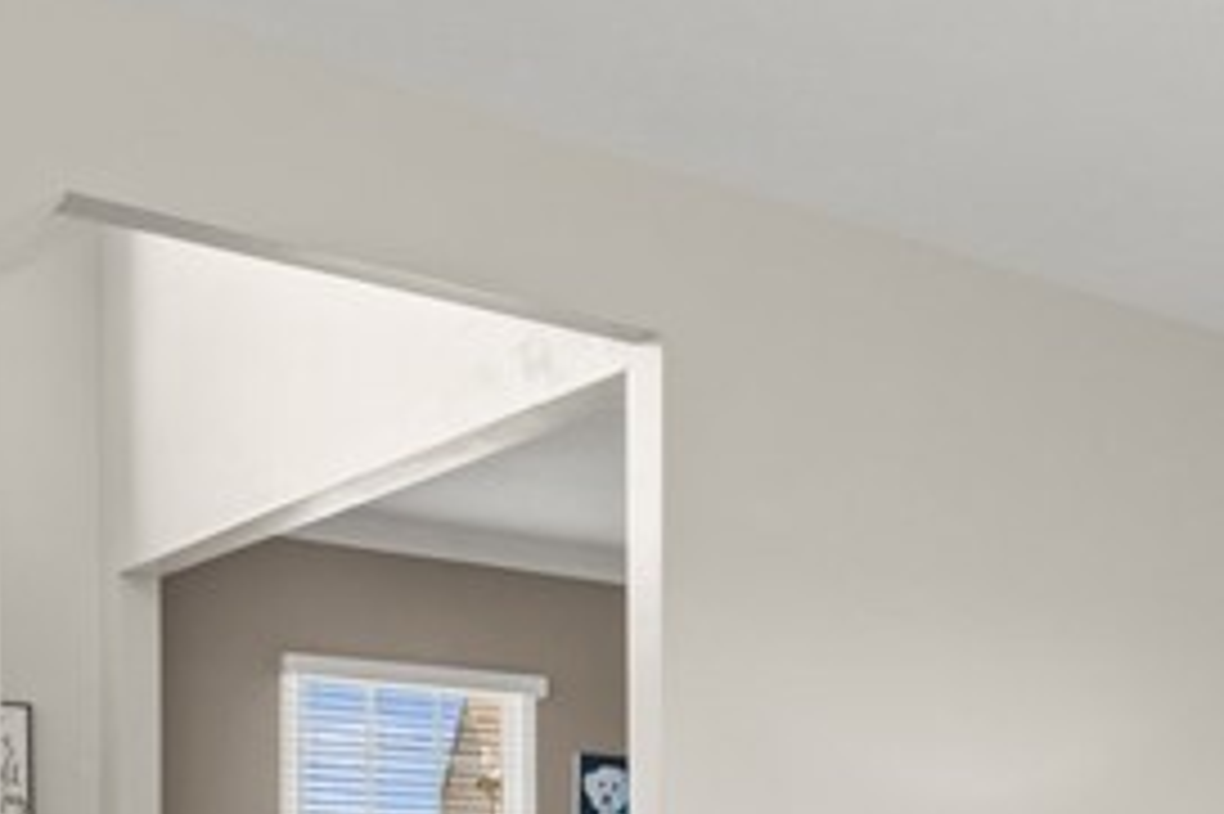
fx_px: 1903
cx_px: 1616
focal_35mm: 56
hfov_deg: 28.7
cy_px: 965
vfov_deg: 22.4
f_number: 9
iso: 250
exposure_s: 1/6
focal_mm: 14
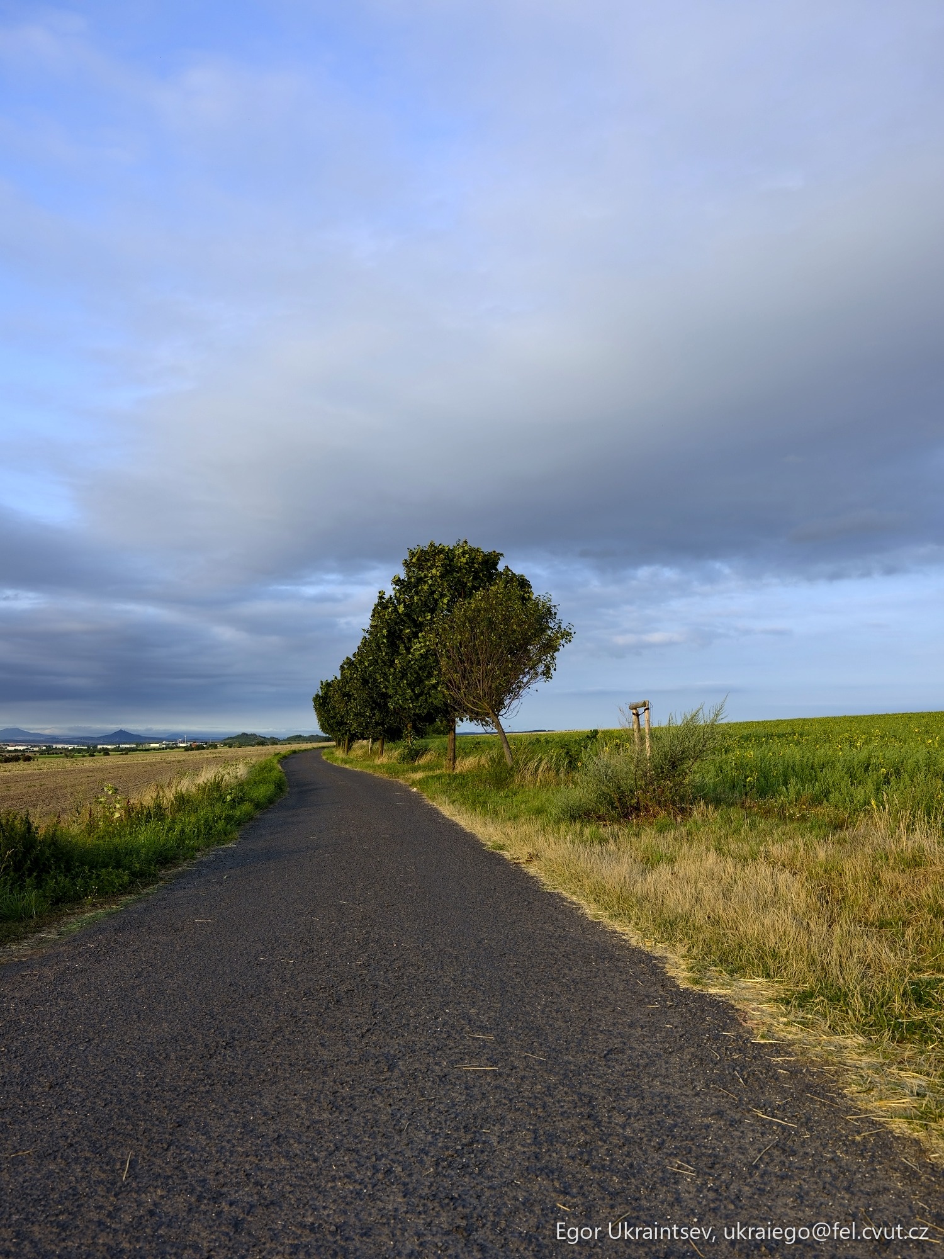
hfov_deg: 49.7
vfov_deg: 63.4
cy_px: 630
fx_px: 1018
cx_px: 472
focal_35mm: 28
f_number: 8
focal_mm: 35
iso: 100
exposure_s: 1/58
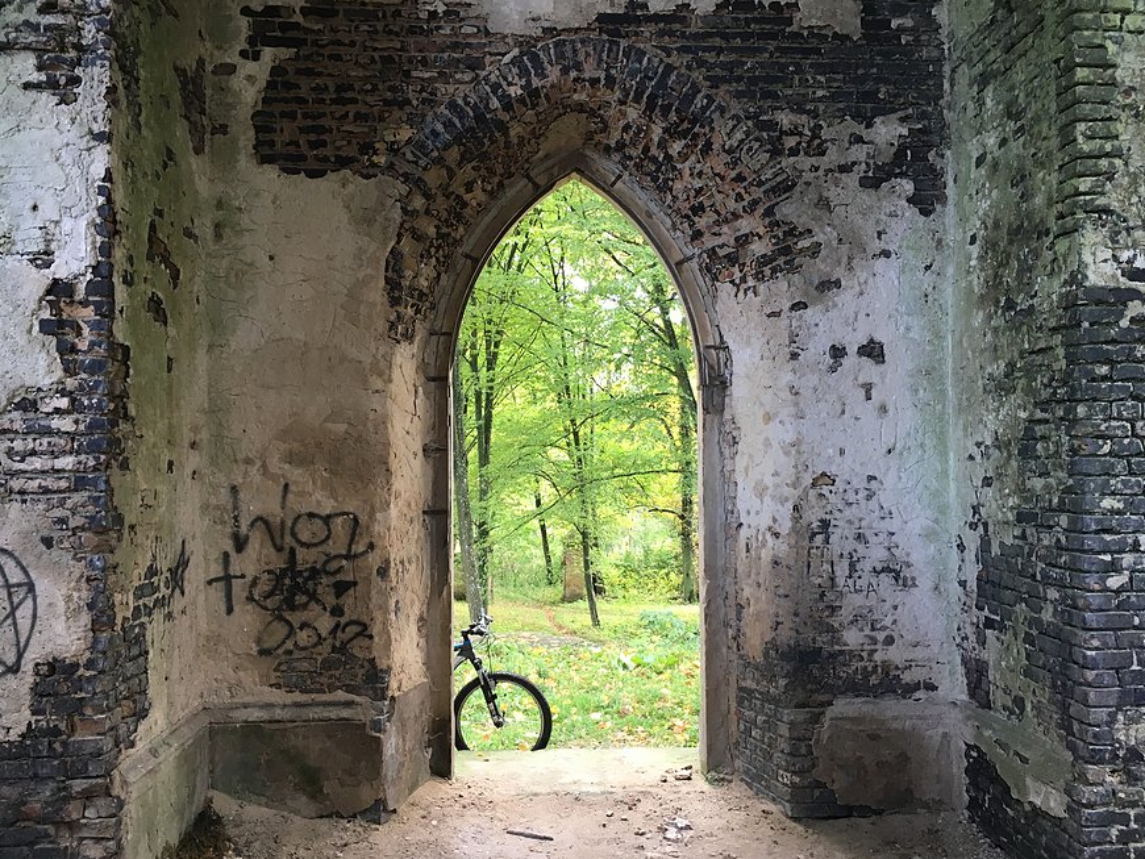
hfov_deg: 59.9
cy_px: 439
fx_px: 993
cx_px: 559
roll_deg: +0.2
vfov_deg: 46.8
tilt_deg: +1.3
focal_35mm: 30
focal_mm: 4.15
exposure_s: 1/33
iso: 40
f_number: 2.2
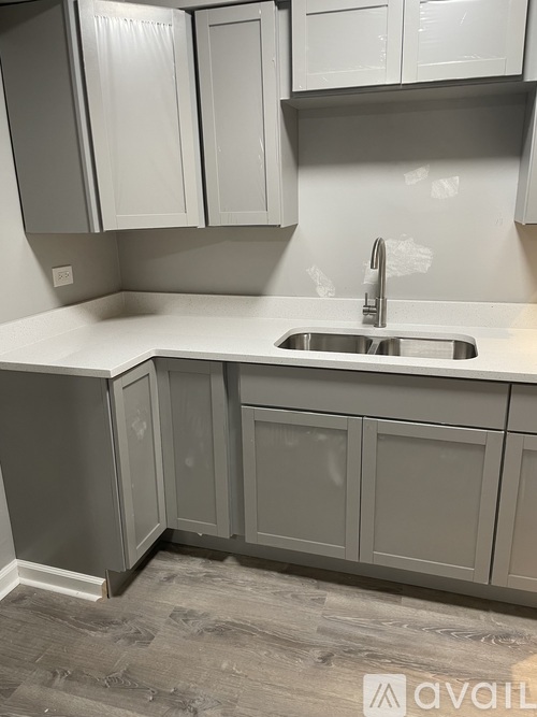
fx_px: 538
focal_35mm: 26
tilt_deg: -15.6
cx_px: 268
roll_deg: +1.6
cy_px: 358
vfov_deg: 67.3
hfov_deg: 53.0
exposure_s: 1/60
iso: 125
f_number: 1.6
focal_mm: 4.2
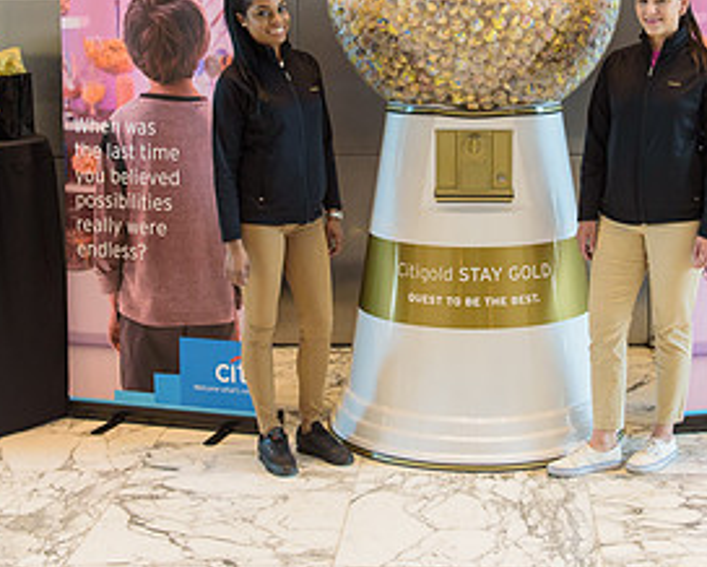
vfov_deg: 23.5
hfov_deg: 29.4
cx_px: 444
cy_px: 118
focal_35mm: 64
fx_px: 1340
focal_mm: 32
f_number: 3.2
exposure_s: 1/125
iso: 1600
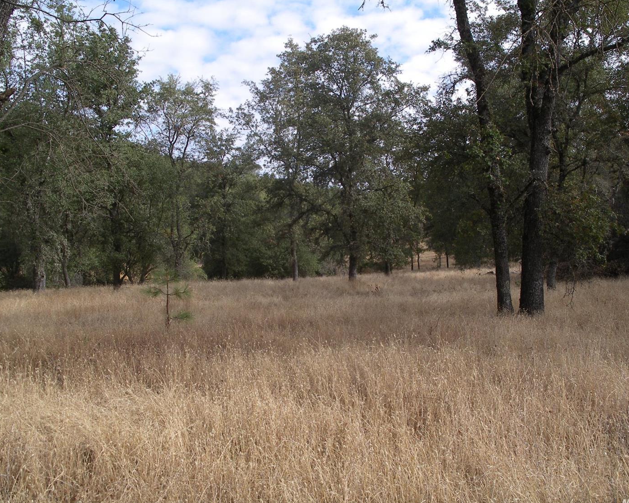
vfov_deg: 38.2
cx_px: 327
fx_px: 726
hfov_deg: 46.8
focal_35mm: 39
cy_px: 253
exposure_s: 1/200
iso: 80
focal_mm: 7.8
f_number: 4.2
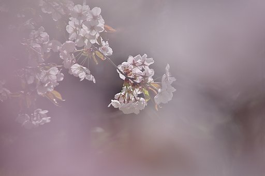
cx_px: 132
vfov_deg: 6.8
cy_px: 88
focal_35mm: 202
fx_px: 1489
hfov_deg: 10.2
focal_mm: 135
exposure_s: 1/320
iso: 200
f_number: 5.6
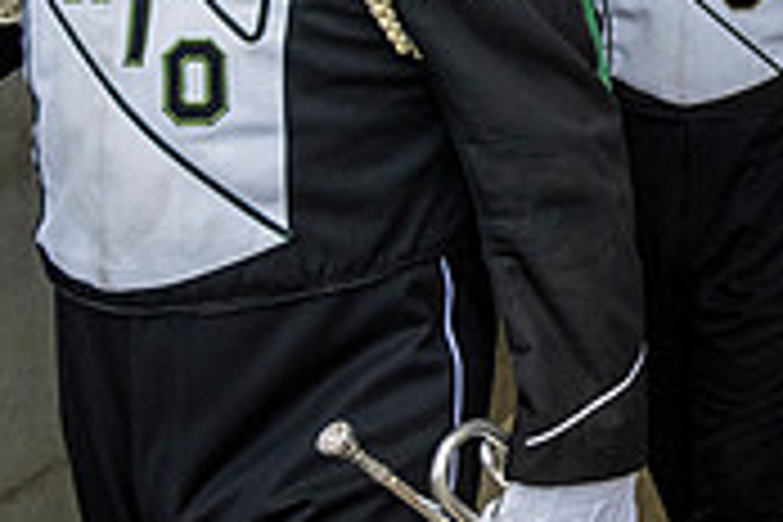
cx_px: 1292
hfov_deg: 20.3
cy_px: -128
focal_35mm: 80
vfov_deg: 16.3
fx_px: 1740
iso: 1600
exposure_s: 1/800
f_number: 4
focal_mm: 24
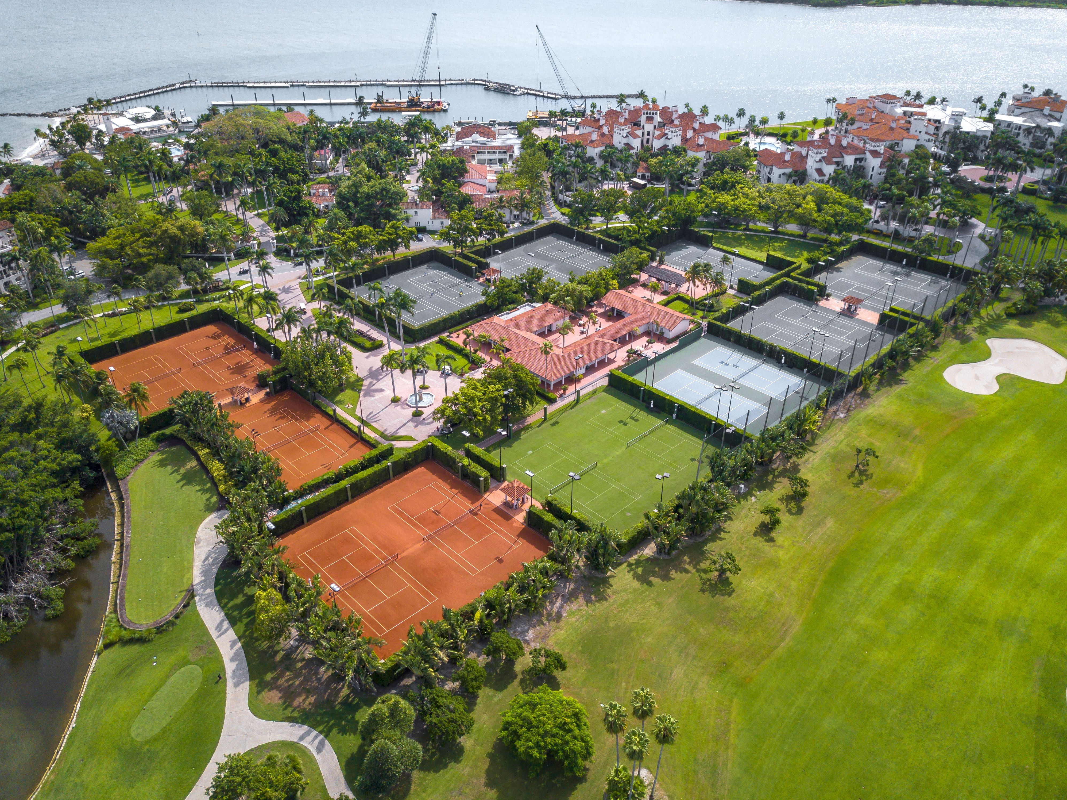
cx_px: 534
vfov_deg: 53.0
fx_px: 801
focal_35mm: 26
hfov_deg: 67.3
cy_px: 400
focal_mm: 4.73
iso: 100
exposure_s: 1/120
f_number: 2.2
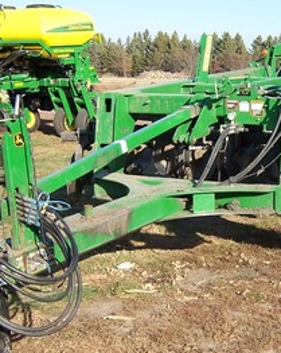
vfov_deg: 28.3
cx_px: 234
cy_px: 210
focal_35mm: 67
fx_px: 698
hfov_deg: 22.4
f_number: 3.4
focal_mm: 5.5
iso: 80
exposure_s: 1/500
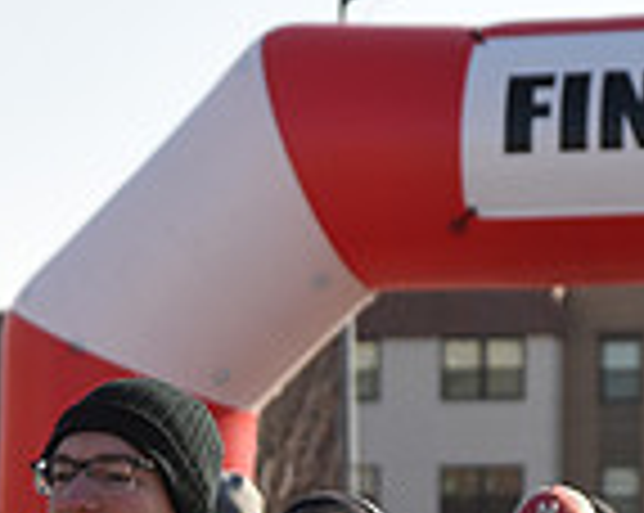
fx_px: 3769
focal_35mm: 198
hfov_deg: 9.8
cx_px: 347
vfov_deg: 7.7
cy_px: 772
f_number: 2.8
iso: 100
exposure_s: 1/1250
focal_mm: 52
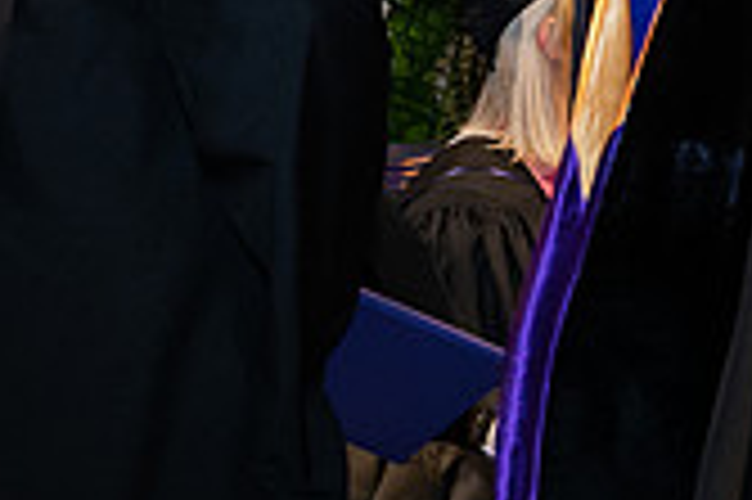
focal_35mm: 243
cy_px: -187
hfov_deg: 8.2
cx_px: 1292
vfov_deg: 5.6
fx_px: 5071
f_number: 6.3
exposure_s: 1/200
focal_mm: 70
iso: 1600
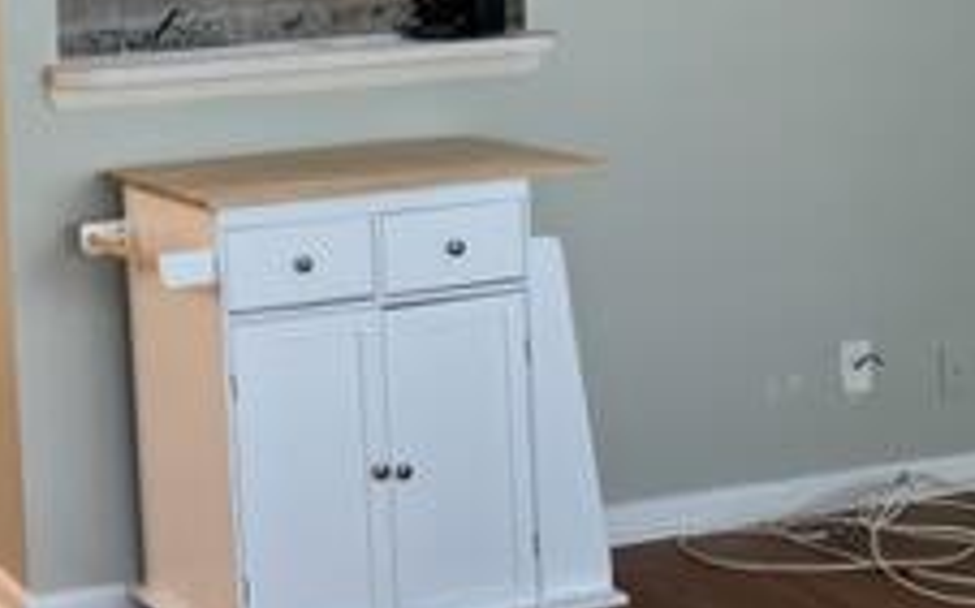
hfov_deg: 24.1
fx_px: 2072
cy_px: 30
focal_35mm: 78
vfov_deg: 16.4
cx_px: -186
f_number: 1.5
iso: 80
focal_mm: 5.7
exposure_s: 1/60
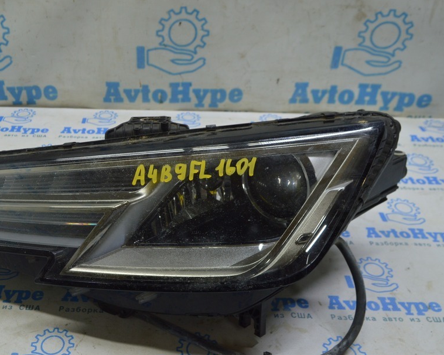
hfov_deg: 47.2
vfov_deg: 39.1
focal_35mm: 38
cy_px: 196
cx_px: 148
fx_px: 499
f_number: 5.6
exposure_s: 1/40
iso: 400
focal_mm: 20
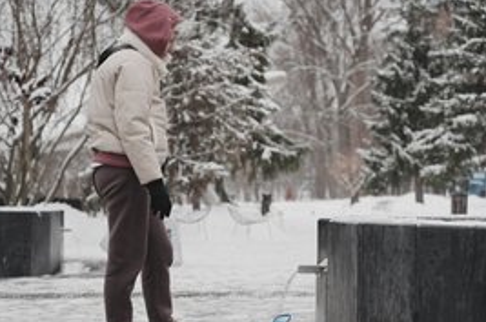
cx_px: 242
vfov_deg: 18.1
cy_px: 206
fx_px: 1011
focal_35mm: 75
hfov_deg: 27.0
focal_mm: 50
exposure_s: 1/2000
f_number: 2.8
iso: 400
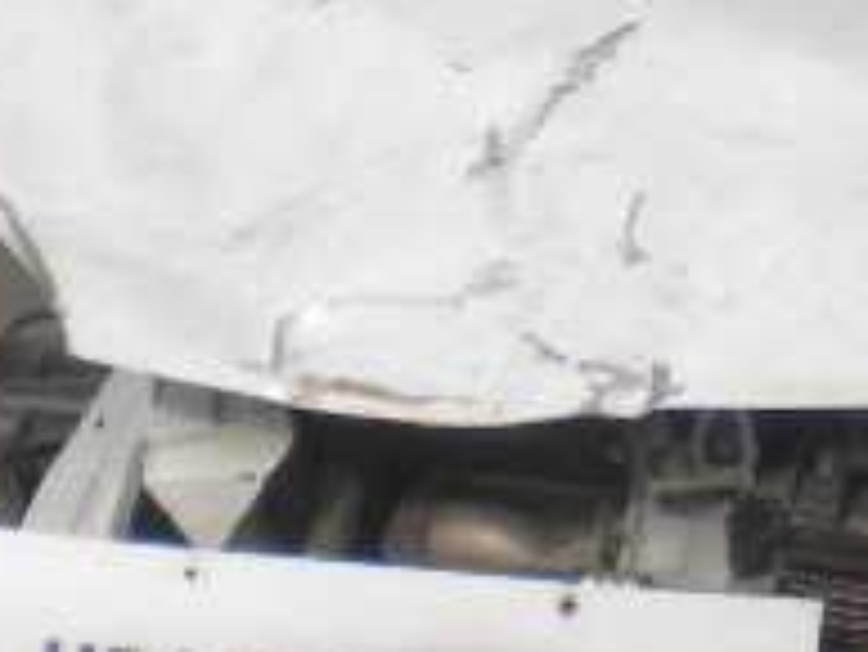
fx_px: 4667
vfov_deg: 8.0
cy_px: 427
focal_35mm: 186
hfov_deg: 10.5
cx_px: 1012
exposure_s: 1/282
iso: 80
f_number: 4.6
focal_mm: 6.3
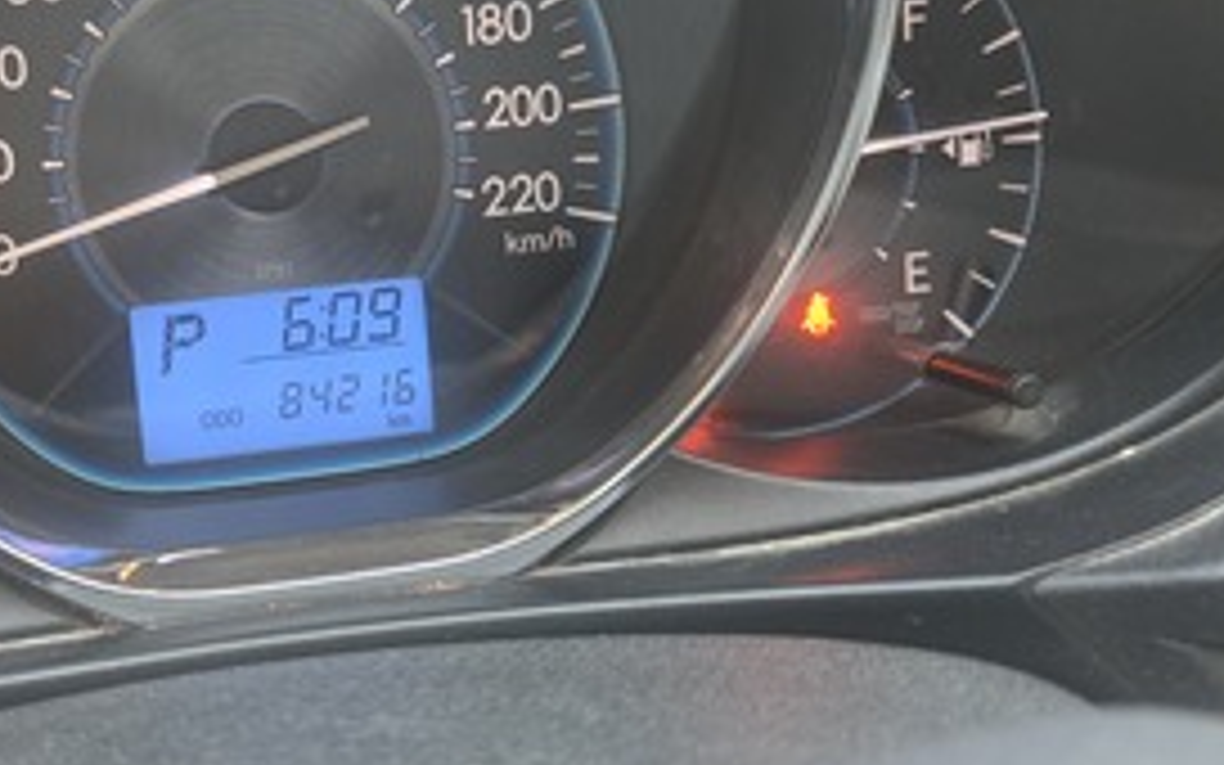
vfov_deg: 31.1
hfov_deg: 46.3
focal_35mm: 41
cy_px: 295
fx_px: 1368
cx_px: 286
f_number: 1.7
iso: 800
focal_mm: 6.3
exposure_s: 1/60
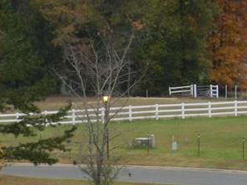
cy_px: 0
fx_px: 2032
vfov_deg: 5.2
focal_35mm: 285
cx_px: 409
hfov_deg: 6.8
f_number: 4.4
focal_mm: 14.9
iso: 160
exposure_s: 1/50
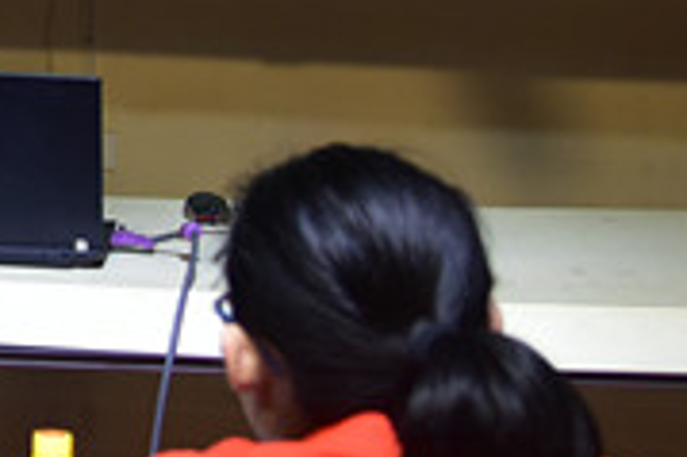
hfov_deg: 10.8
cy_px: -252
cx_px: -518
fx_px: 3413
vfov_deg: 7.5
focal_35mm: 179
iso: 1250
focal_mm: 40
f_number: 4
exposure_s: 1/40
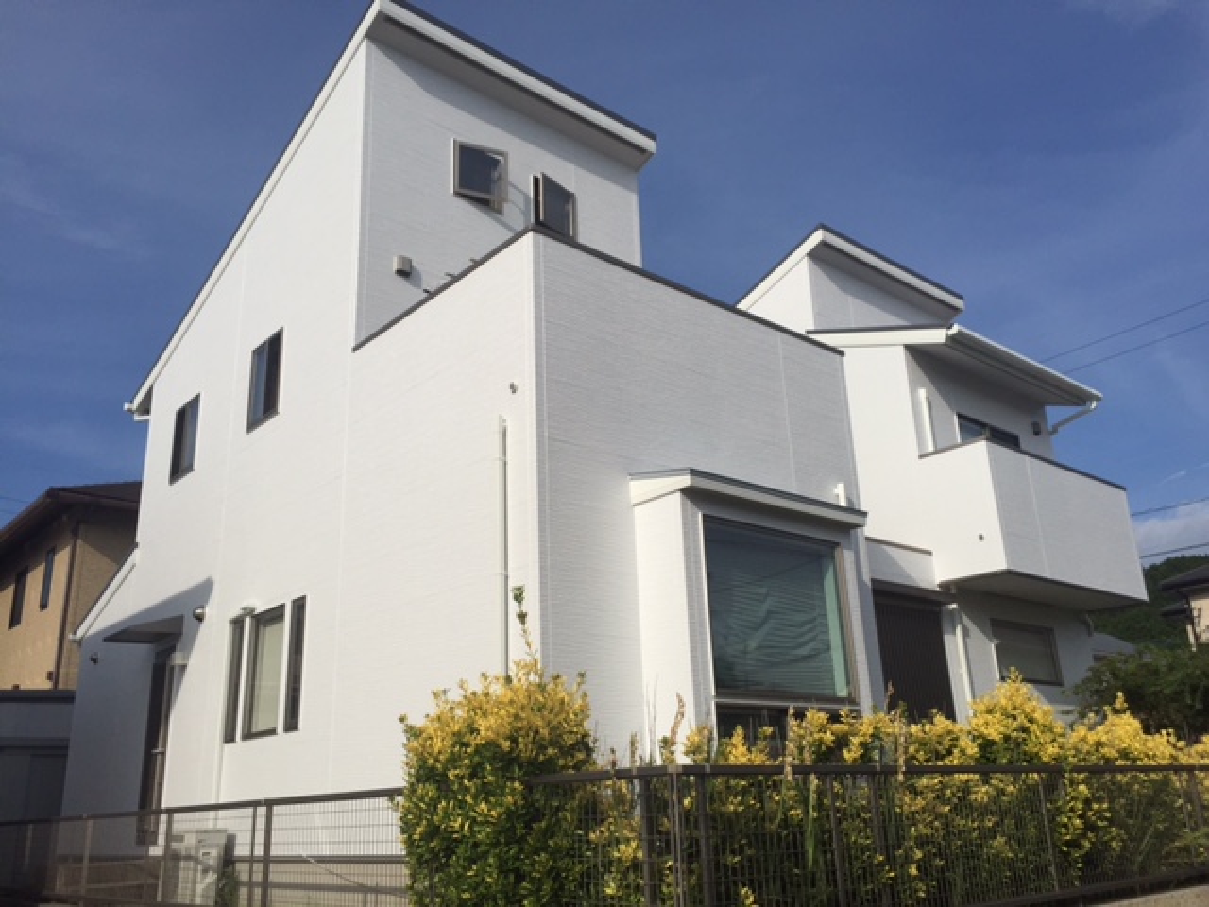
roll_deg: +0.4
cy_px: 454
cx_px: 604
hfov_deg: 61.7
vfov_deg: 48.2
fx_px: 1013
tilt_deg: +17.6
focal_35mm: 29
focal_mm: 4.15
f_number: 2.2
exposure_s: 1/4950
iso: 32
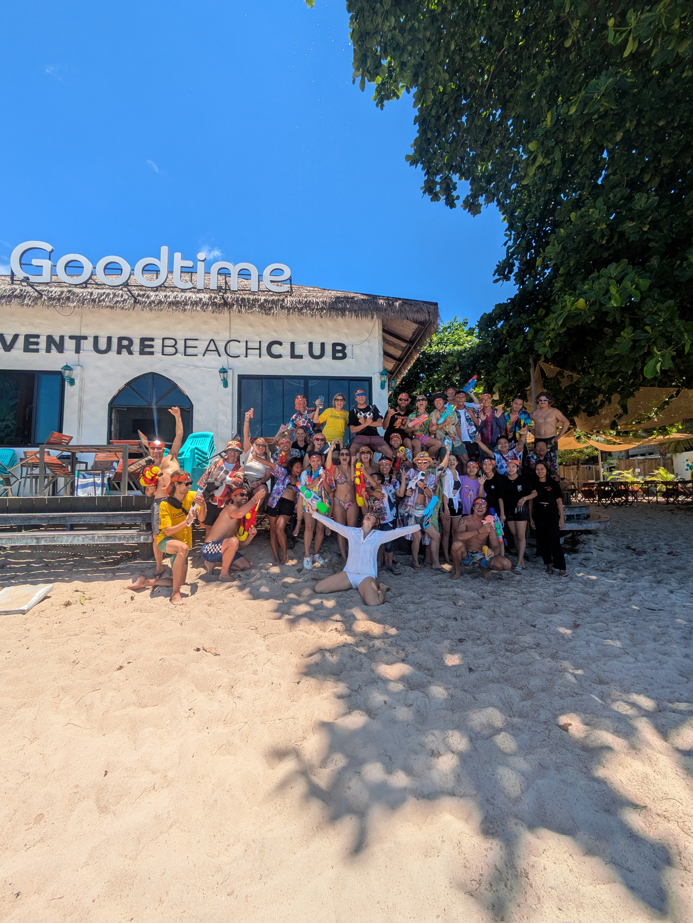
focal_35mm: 14
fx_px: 373
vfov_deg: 102.0
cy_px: 462
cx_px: 346
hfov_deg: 85.7
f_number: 2.2
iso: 53
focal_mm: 1.83
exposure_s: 1/2004
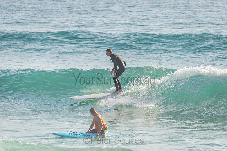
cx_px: 114
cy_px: 76
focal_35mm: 500
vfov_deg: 2.8
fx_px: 3153
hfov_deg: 4.1
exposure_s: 1/2000
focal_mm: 500
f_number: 5.6
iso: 180
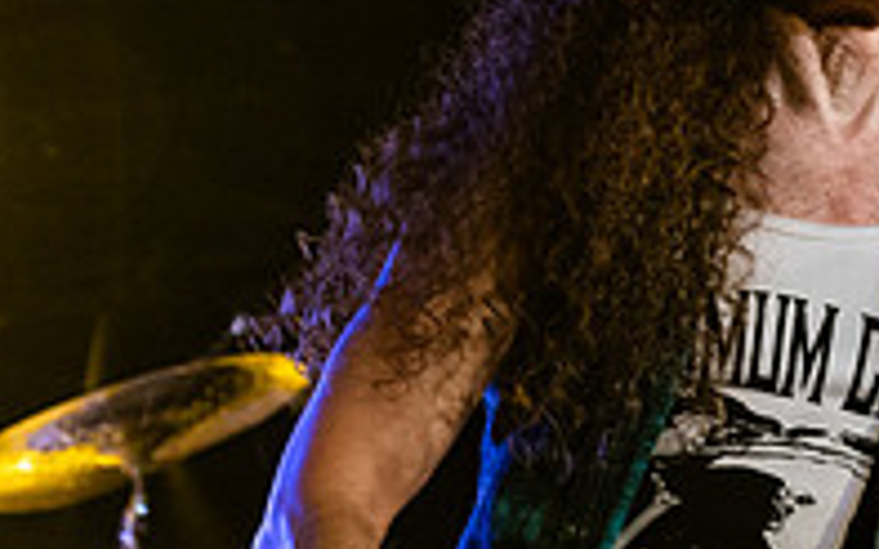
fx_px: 3353
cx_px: 593
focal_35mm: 140
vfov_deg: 9.3
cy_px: 99
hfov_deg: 14.9
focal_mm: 38
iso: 2000
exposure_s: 1/125
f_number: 3.5
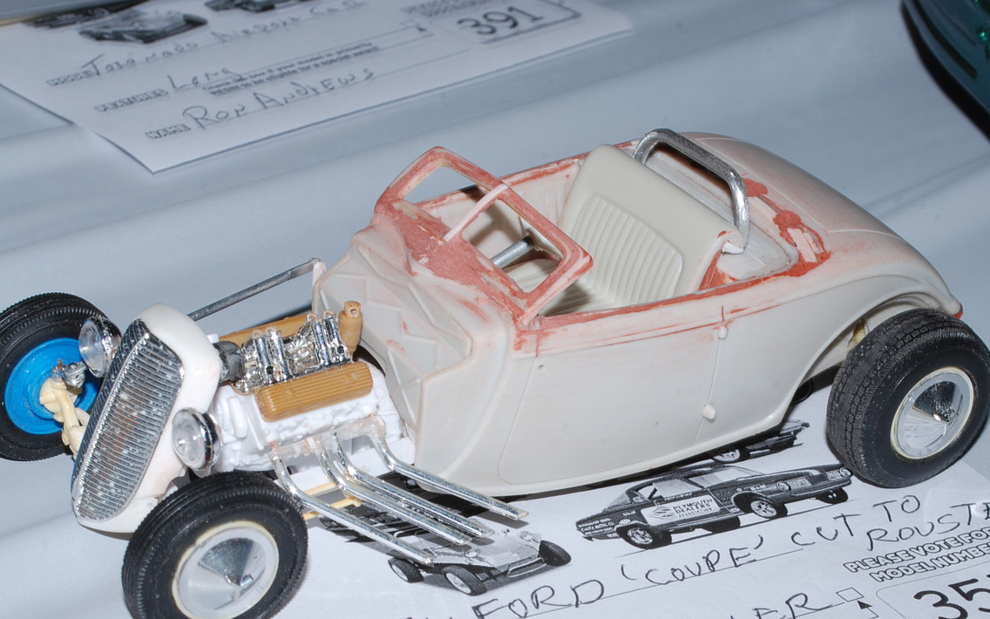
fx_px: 3157
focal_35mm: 117
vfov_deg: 11.2
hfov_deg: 17.8
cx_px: 472
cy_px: 358
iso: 100
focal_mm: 62
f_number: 16
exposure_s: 1/60
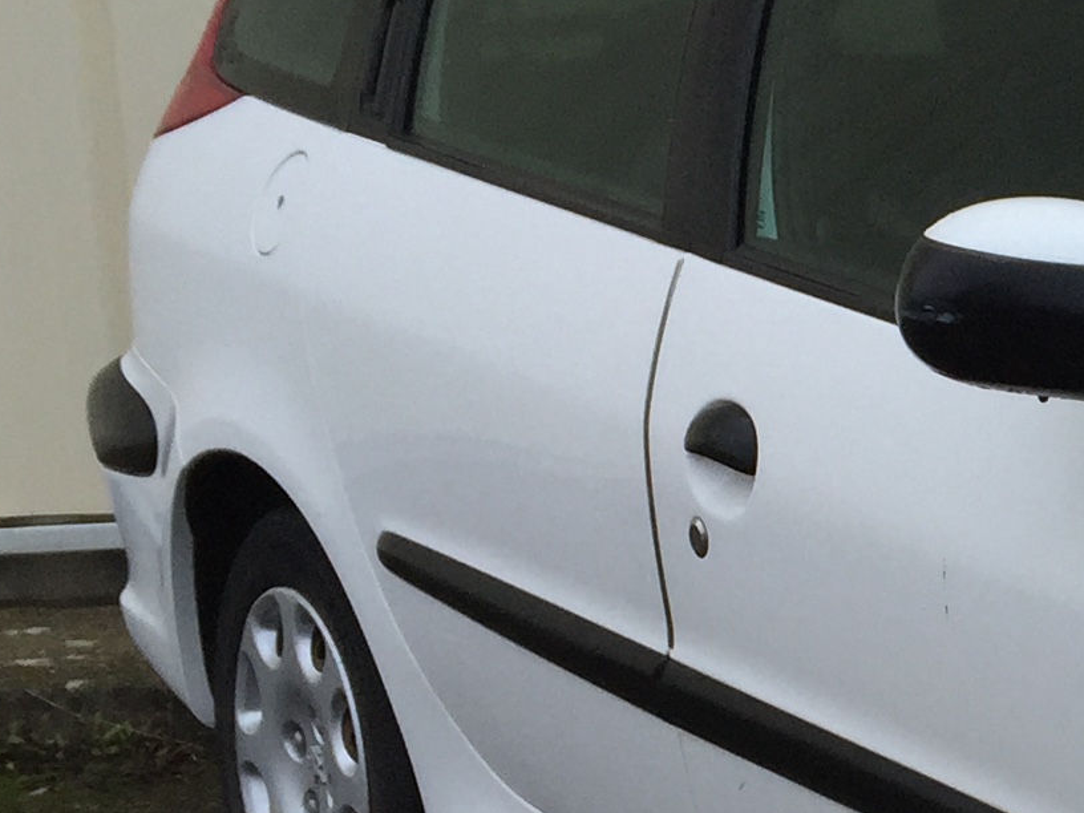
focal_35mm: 116
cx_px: 1840
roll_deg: +2.5
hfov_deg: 15.1
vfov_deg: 12.6
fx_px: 3633
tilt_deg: -14.4
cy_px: 794
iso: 32
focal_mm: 4.15
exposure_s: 1/161
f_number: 2.2
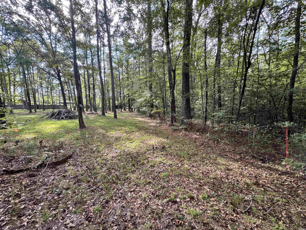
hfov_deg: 102.1
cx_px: 153
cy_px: 115
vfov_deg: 85.7
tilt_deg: -6.2
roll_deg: +1.0
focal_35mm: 14
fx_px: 124
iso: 64
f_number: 2.2
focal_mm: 2.22
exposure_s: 1/99
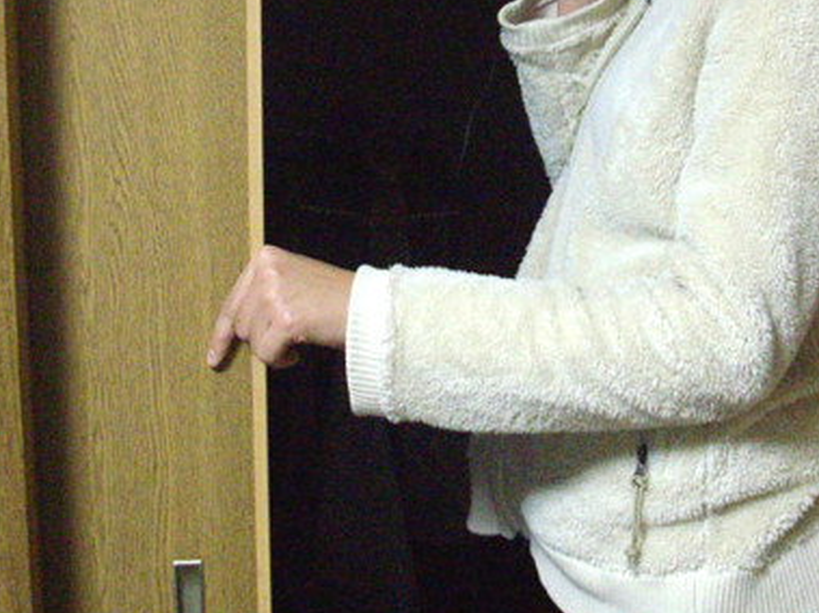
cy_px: 119
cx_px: 568
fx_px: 1963
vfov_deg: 17.6
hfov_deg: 23.4
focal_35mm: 83
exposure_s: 1/25
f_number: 2.8
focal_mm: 6.2
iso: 400
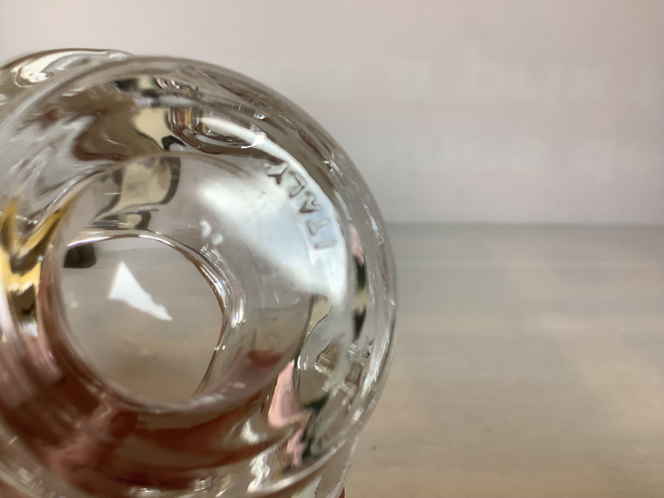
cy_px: 249
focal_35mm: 31
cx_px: 332
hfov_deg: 58.4
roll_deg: +0.2
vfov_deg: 45.4
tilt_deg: -18.7
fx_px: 595
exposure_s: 1/50
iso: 50
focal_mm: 3.3
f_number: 2.4
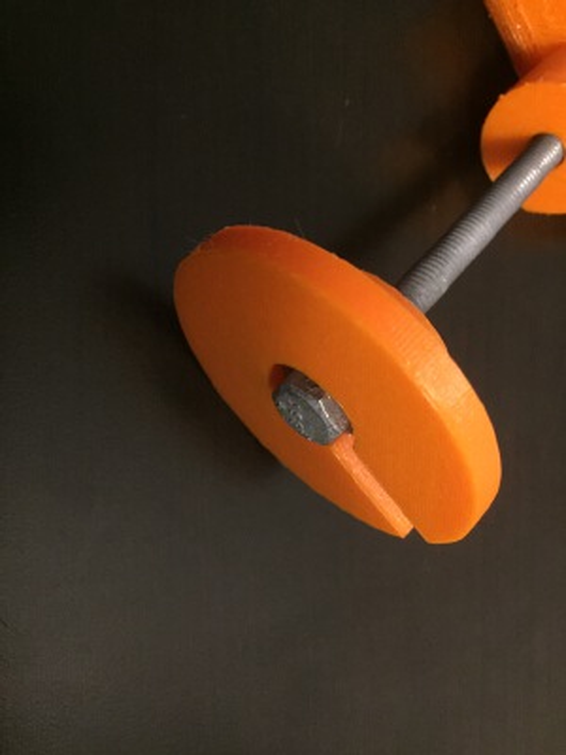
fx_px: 632
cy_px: 378
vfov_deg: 61.7
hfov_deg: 48.2
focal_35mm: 29
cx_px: 283
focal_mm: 4.15
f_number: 2.2
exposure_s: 1/15
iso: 320
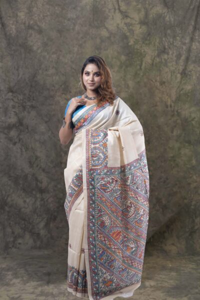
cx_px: 100
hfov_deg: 27.0
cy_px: 150
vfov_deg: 39.6
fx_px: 417
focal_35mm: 50
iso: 100
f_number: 9
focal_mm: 50
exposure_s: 1/200
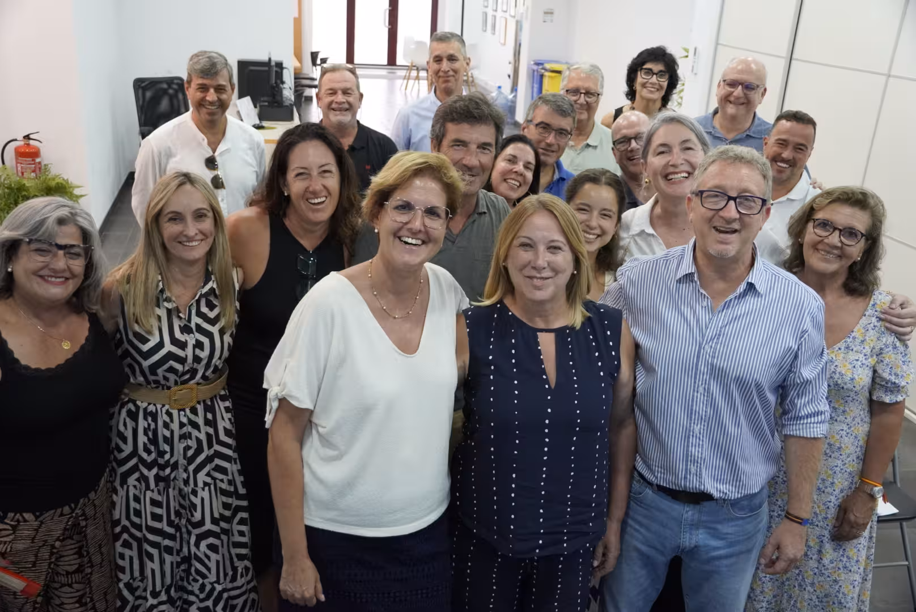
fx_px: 924
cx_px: 458
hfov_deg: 52.7
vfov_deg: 36.6
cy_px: 306
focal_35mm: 36
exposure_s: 1/160
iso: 2500
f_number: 4
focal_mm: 24.2
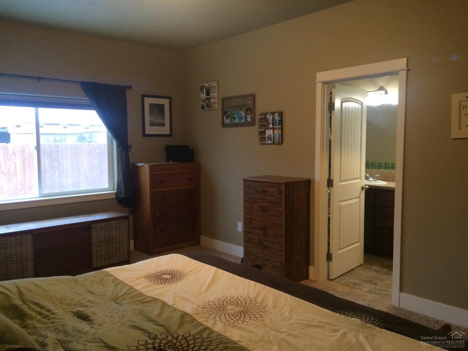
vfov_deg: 48.2
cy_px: 176
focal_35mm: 29
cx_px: 234
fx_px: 392
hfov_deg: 61.7
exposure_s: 1/30
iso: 160
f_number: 2.2
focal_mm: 4.15
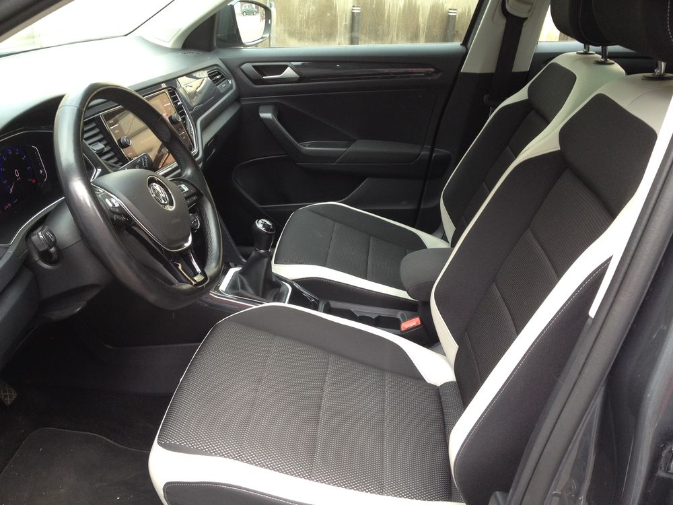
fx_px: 680
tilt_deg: -25.7
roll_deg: -1.5
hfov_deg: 52.6
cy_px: 252
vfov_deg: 40.7
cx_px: 336
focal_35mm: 35
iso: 50
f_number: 2.4
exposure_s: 1/60
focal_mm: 4.28
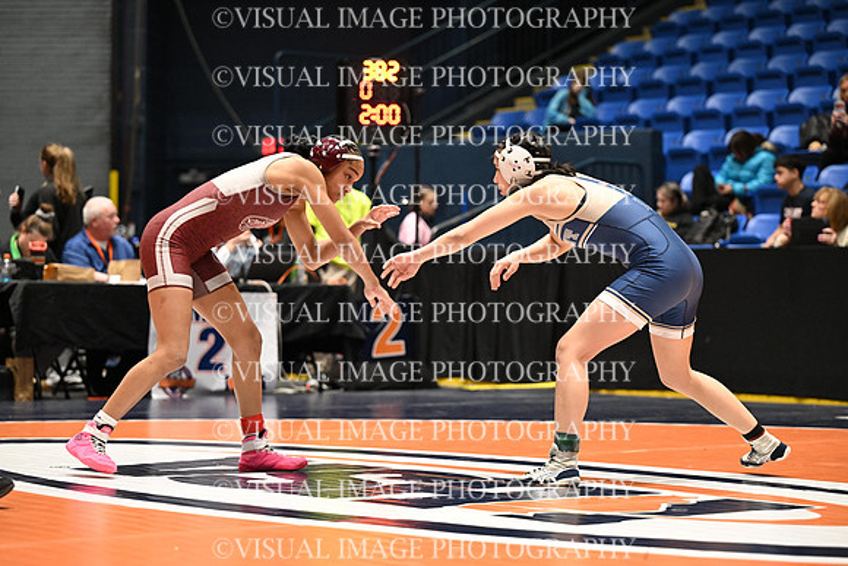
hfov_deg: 20.2
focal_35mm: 101
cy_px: 283
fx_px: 2380
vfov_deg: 13.6
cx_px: 424
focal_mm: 101
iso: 5000
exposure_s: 1/767
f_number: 2.8
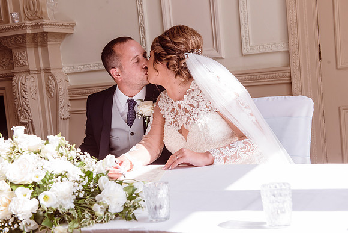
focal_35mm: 55
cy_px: 116
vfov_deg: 24.6
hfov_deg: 36.2
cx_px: 174
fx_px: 532
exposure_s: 1/200
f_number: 7.1
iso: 500
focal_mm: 55
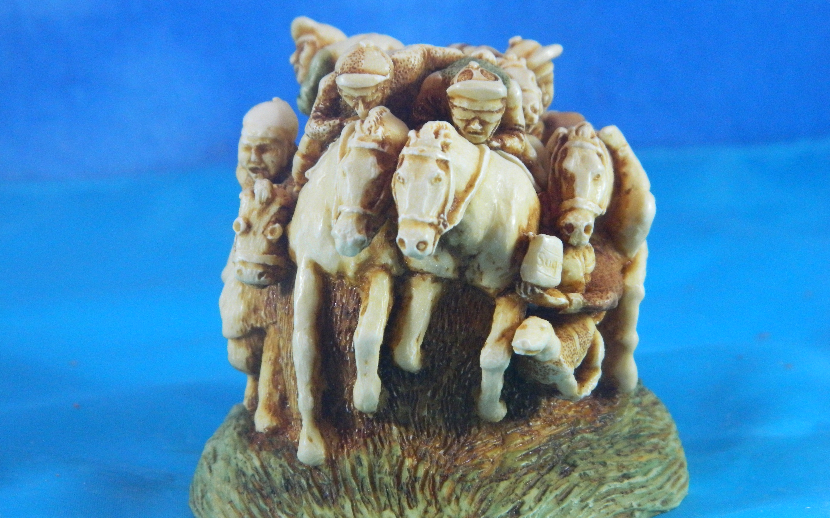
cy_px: 286
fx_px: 2488
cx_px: 416
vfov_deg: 11.9
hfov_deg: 18.9
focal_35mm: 110
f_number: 4.5
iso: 400
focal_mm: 18.6
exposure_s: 1/25
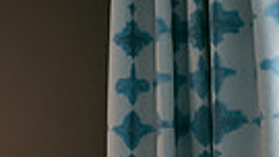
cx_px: -291
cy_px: 172
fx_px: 1162
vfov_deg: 7.7
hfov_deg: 12.1
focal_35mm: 157
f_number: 1.2
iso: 400
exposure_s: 1/160
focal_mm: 35
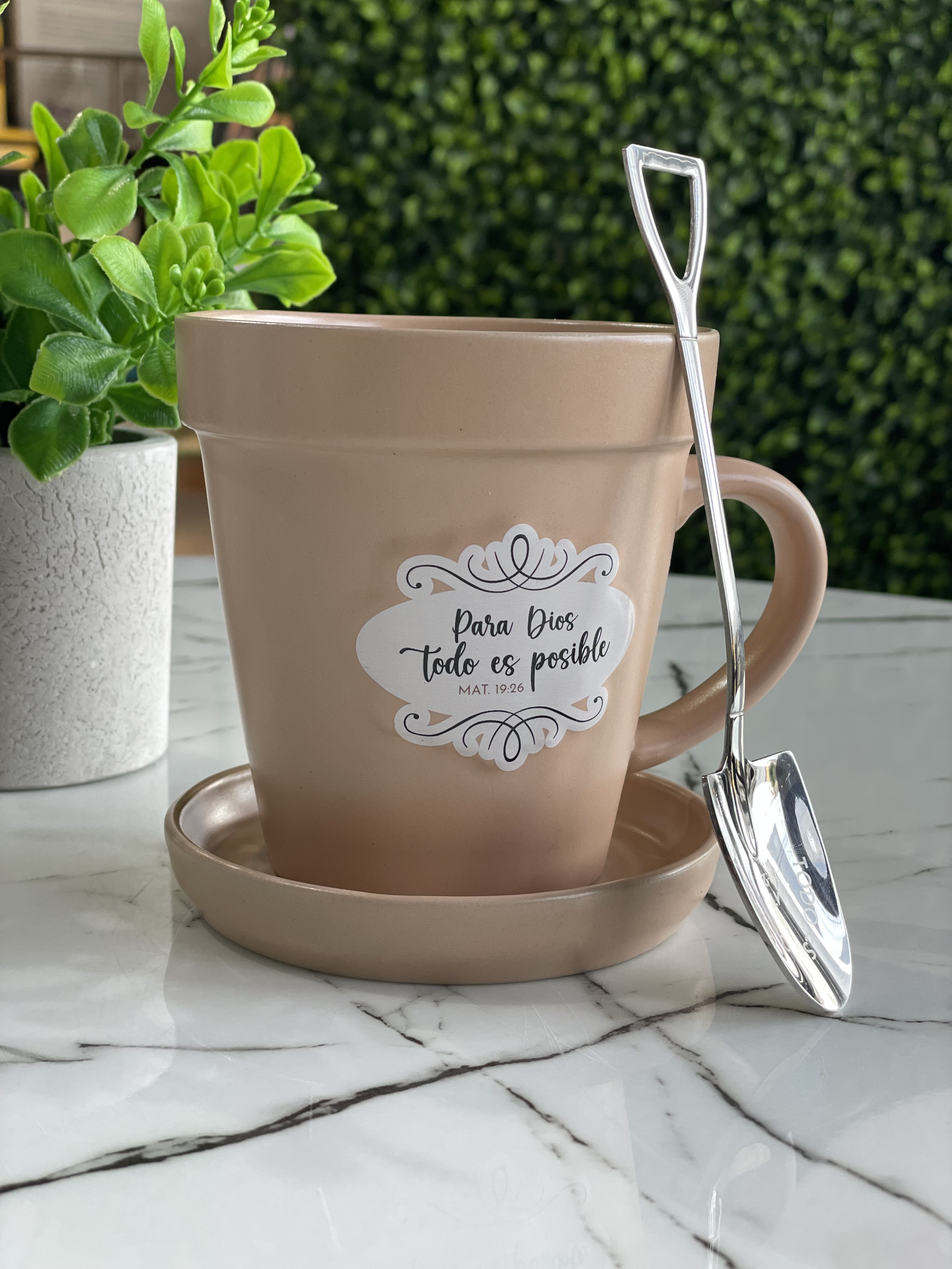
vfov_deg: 36.8
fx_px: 1907
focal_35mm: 52
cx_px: 476
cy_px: 634
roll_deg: -1.8
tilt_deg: -10.2
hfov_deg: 28.0
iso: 64
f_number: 2
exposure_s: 1/120
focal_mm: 6
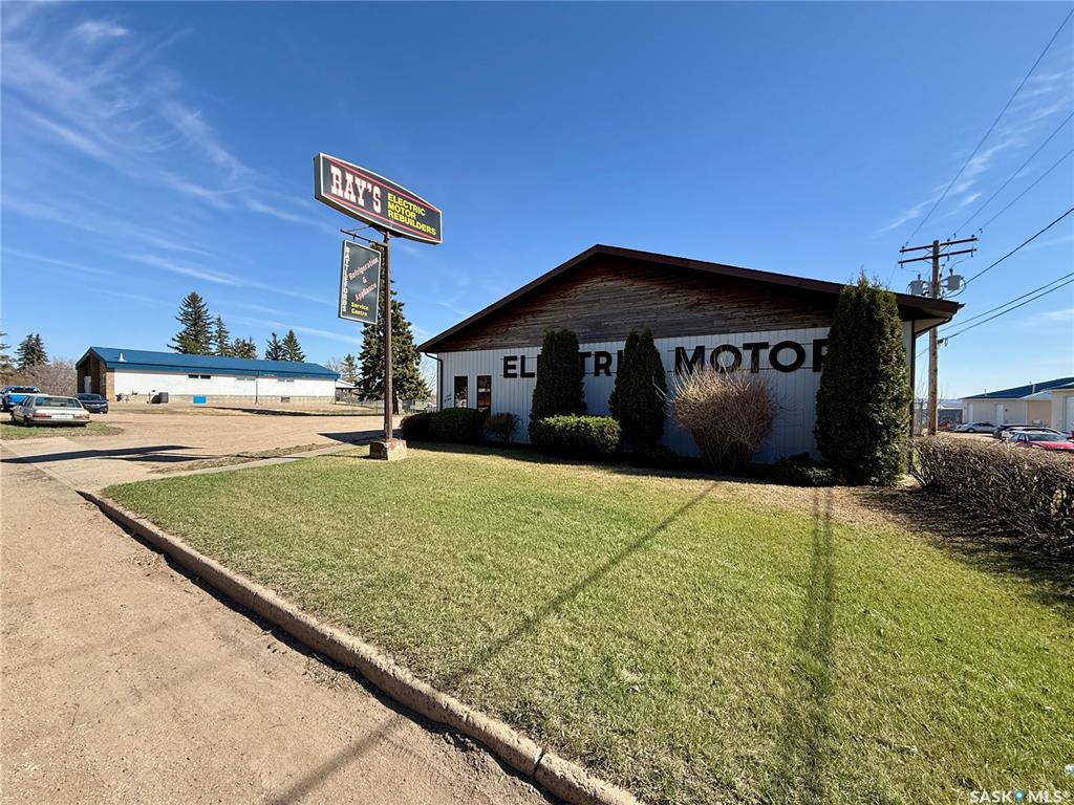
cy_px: 402
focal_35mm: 14
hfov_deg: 102.1
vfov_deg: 85.7
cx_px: 537
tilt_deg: -0.1
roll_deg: -1.1
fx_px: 434
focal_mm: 2.22
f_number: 2.2
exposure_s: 1/1145
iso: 50
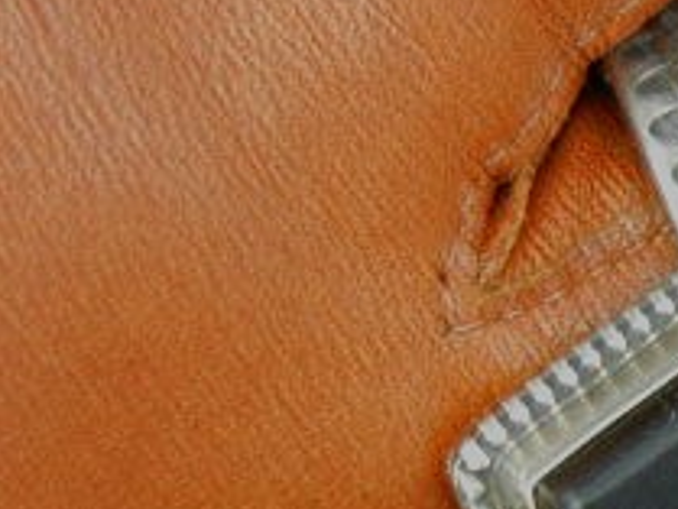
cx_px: 980
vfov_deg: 5.5
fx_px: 5331
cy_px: 272
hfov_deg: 7.2
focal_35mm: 272
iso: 200
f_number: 4.4
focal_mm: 16
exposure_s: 1/1.7
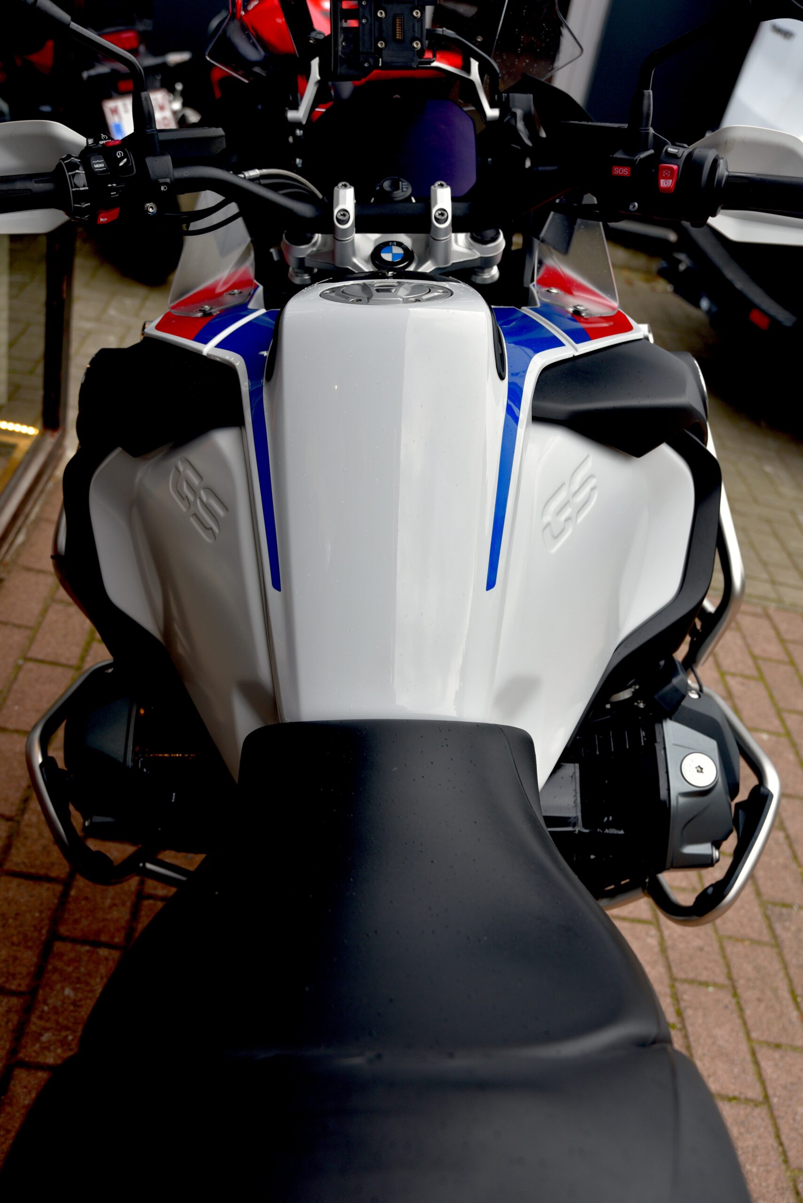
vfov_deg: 50.7
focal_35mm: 38
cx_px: 402
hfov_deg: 35.1
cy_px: 602
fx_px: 1270
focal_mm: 38
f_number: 5
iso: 200
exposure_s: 1/100
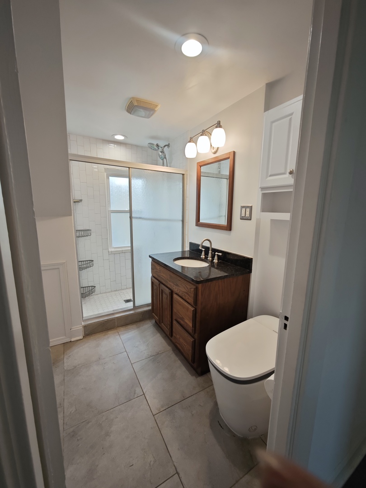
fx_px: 197
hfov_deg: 85.7
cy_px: 244
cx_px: 183
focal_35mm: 14
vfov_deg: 102.1
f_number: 2.2
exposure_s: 1/60
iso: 125
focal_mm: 2.16
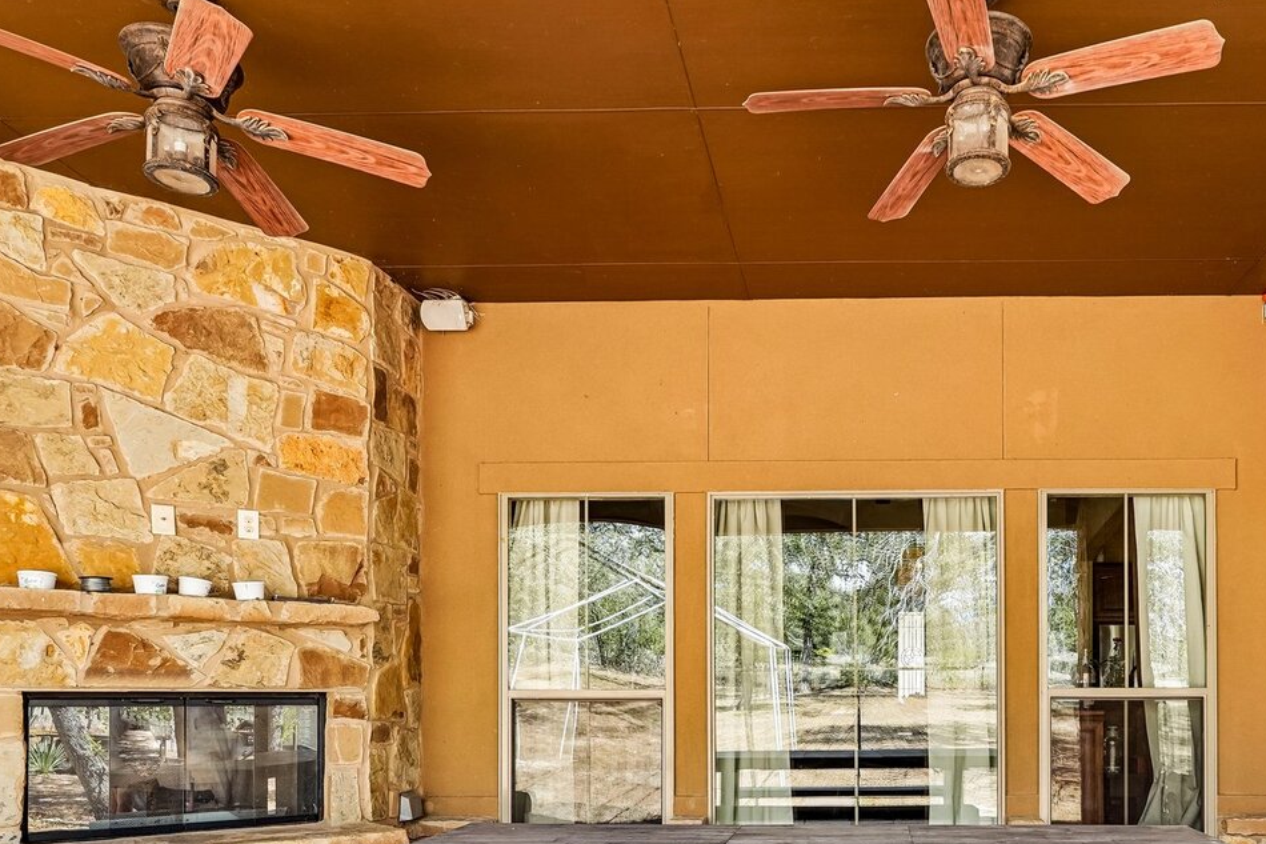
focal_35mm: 29
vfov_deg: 42.7
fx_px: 1020
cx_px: 850
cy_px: 685
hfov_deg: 62.0
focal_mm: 17
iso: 320
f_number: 8
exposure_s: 1/30
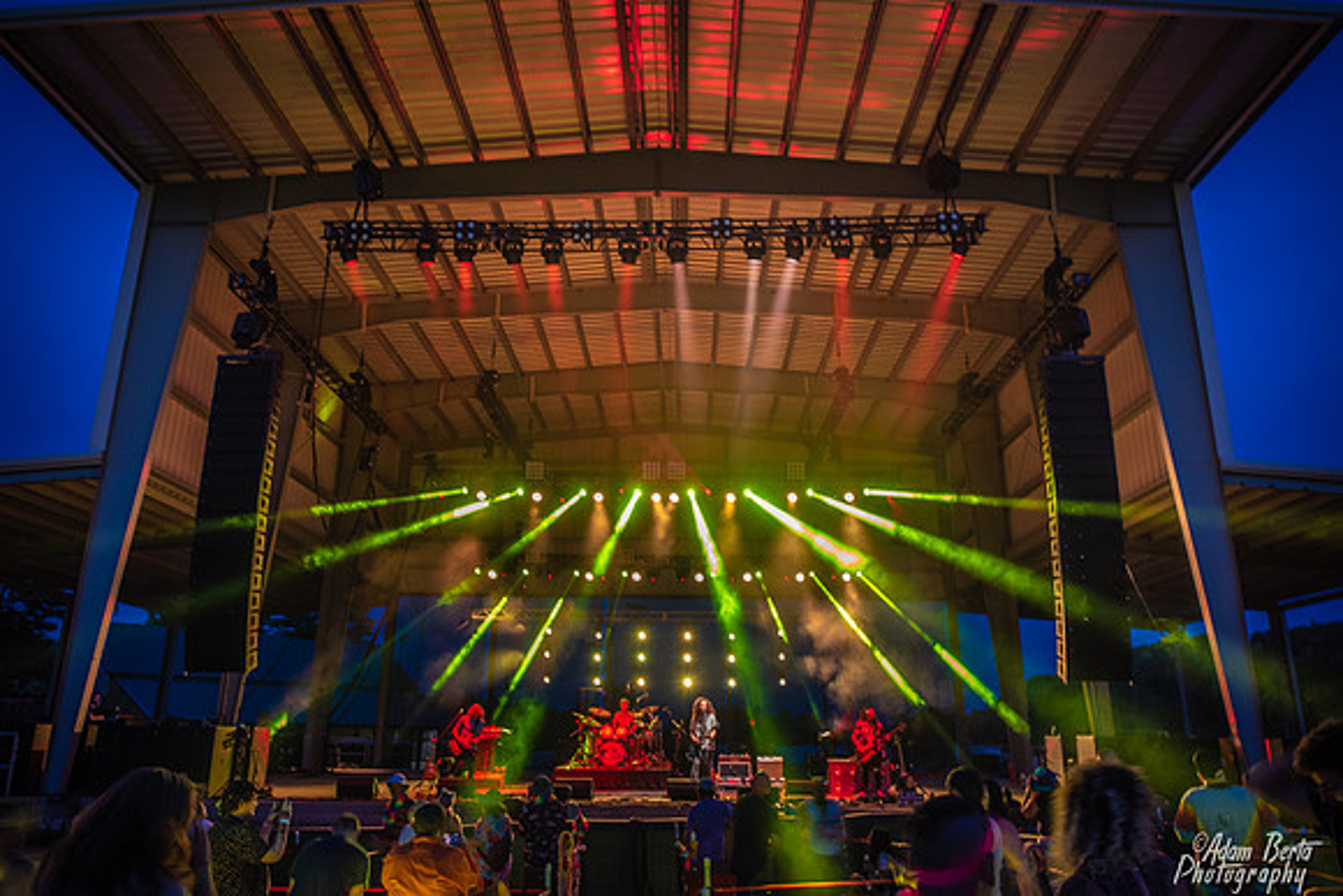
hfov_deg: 70.3
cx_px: 672
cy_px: 448
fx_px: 954
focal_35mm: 26
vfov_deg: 50.3
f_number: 5.6
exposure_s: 1/10
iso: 640
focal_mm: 24
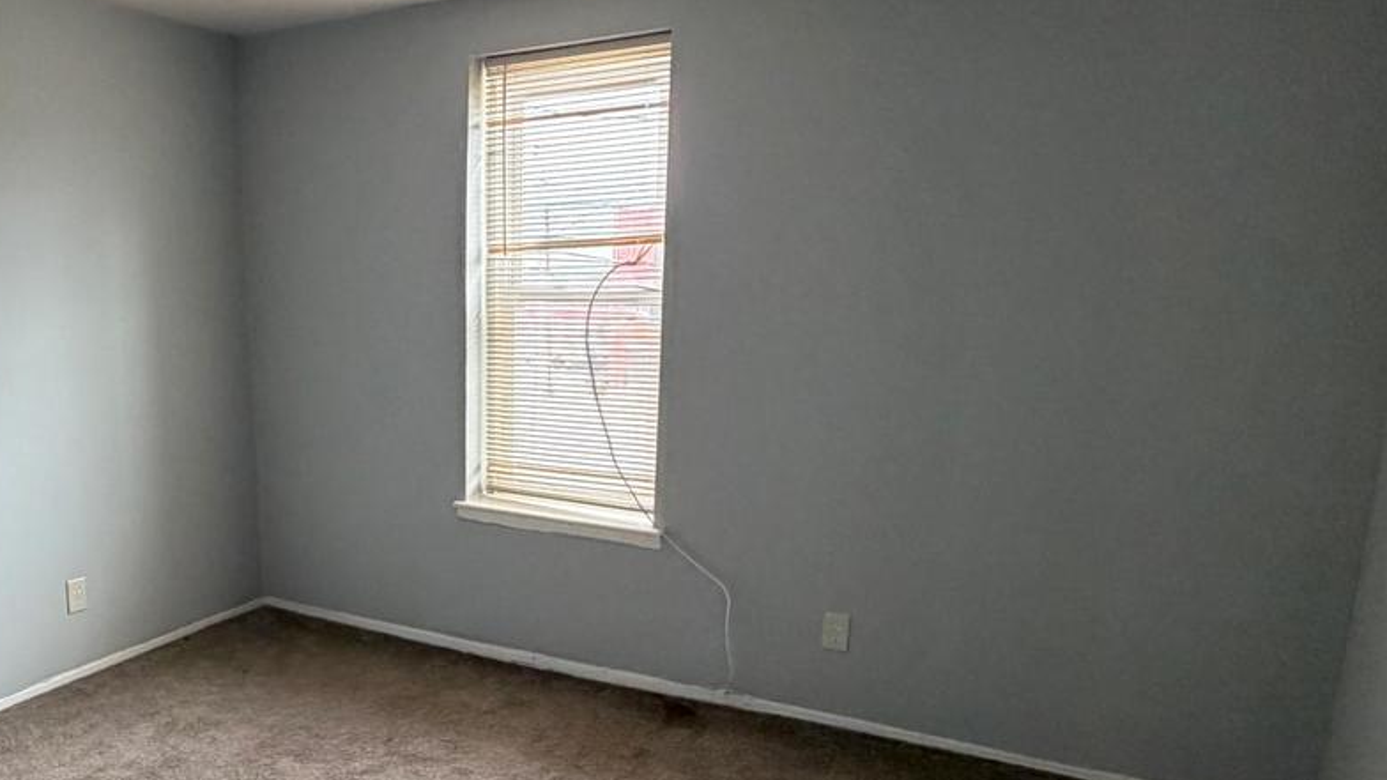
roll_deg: +0.8
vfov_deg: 41.3
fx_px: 1030
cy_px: 474
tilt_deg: -11.6
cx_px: 455
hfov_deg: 66.0
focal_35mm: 28
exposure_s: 1/73
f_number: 2.2
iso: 320
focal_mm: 2.22
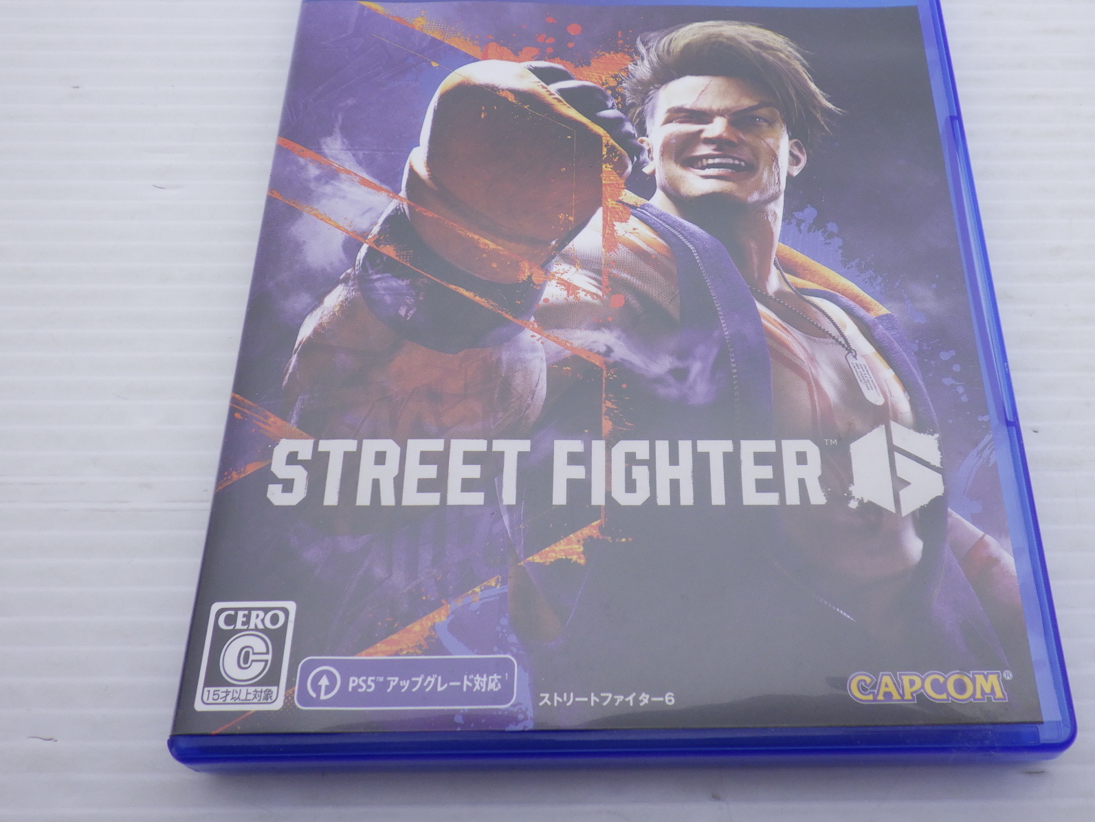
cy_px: 316
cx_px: 653
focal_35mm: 36
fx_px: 1139
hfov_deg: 51.0
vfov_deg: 39.4
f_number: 3.5
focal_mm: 5
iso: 125
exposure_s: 1/160
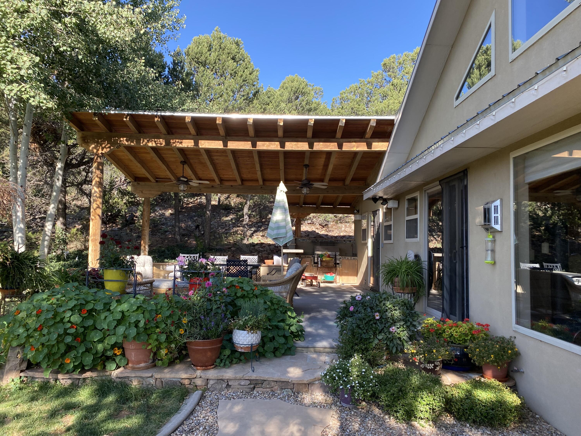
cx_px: 290
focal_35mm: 26
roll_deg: -1.5
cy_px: 218
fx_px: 436
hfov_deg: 67.3
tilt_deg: +3.7
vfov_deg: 53.1
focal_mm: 4.25
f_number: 1.8
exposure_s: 1/414
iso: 32
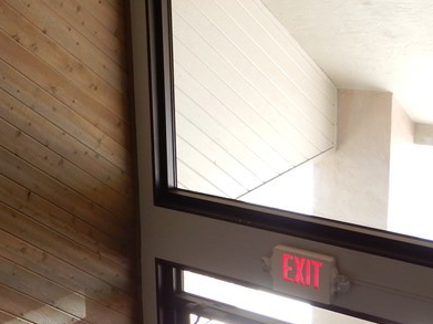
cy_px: 151
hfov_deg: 24.7
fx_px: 950
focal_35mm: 76
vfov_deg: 19.4
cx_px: 22
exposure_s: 1/40
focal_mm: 5.1
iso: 125
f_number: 2.8
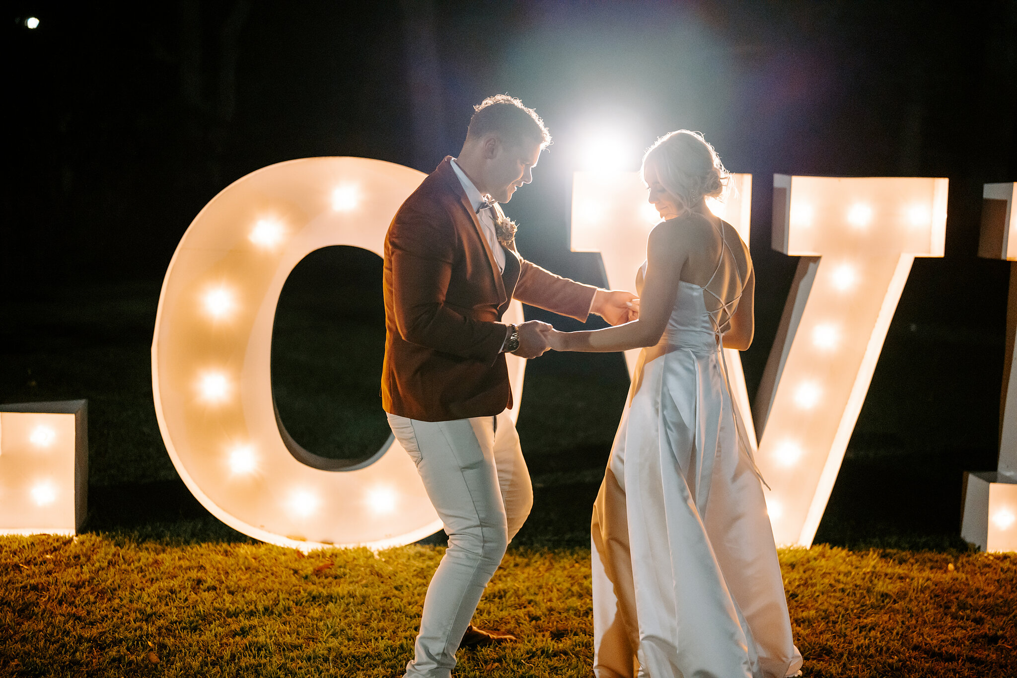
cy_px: 339
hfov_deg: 39.6
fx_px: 1412
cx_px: 508
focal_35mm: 50
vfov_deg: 27.0
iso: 2500
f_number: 1.4
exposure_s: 1/250
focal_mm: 50
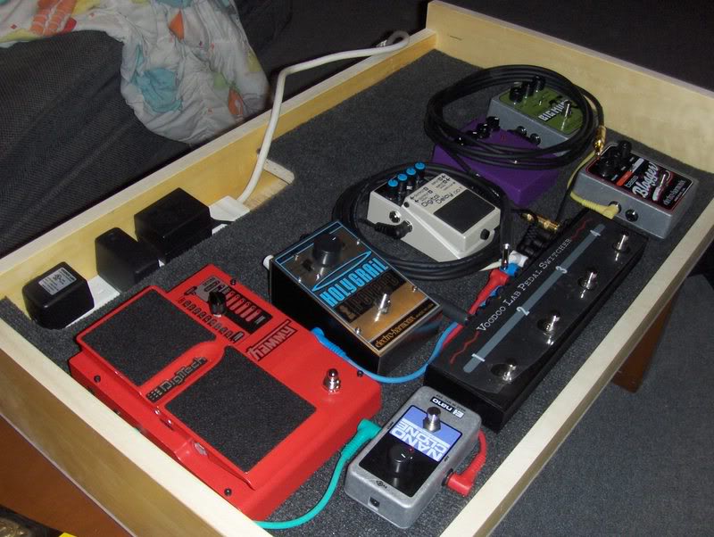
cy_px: 268
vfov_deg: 35.2
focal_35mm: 41
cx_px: 357
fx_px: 847
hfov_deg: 45.7
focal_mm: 6.5
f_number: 3.5
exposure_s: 1/60
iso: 100
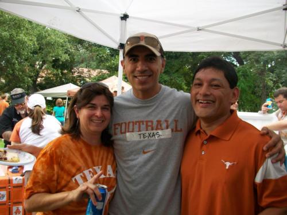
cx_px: 144
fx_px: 265
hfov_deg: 56.8
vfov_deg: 44.2
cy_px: 108
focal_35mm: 32
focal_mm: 5.7
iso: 64
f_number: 2.8
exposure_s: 1/80
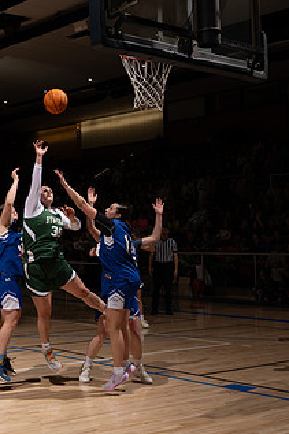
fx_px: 784
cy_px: 189
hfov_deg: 20.6
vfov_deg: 30.9
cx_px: 51
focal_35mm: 65
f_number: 5
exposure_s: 1/100
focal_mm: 28
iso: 80
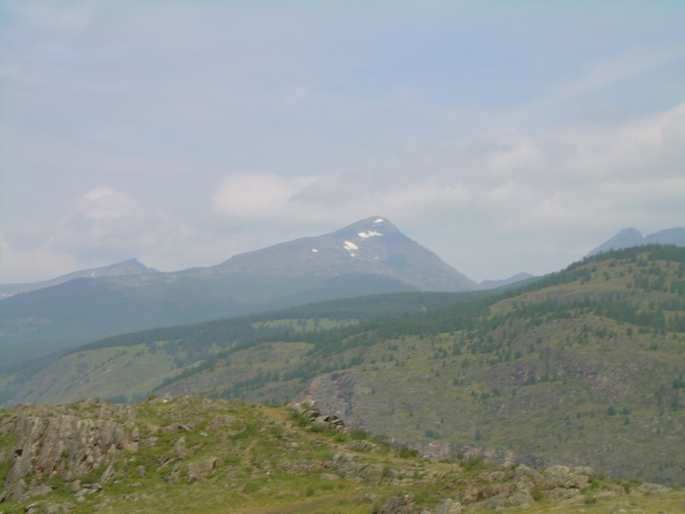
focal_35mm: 110
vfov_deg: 13.5
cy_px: 257
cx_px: 342
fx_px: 2177
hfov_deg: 17.9
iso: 50
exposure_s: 1/162
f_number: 8
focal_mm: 18.9
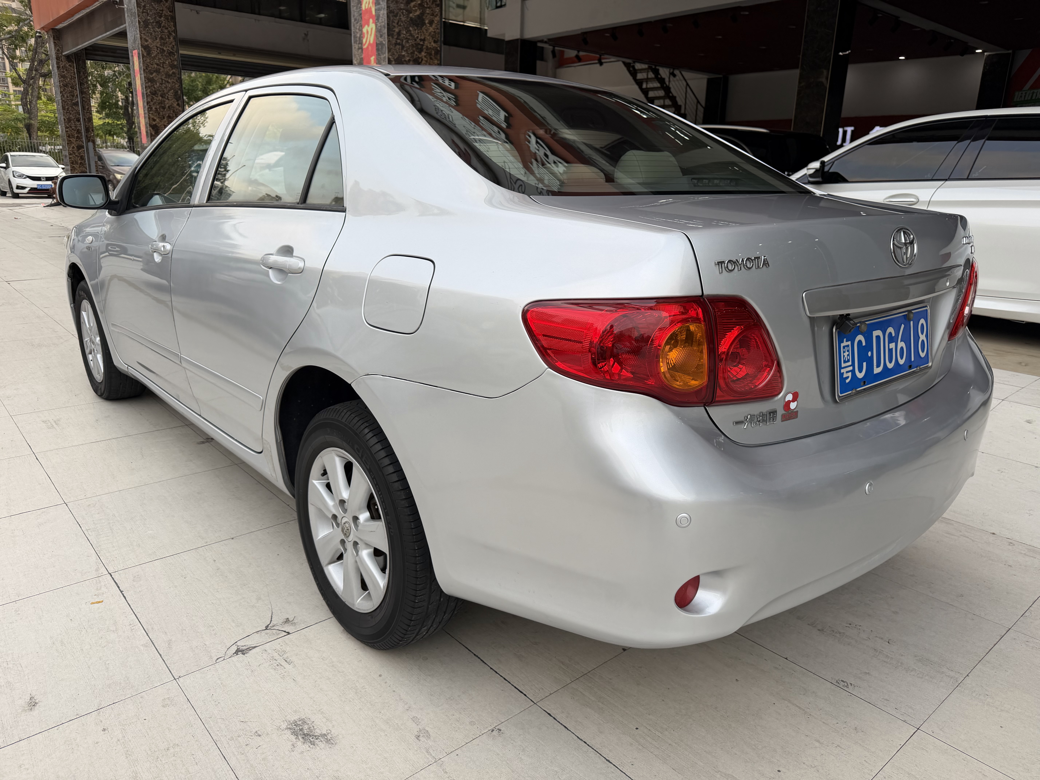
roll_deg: -1.4
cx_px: 520
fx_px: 721
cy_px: 390
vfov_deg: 56.8
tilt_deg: -16.1
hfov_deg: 71.6
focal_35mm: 24
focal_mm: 6.76
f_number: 1.78
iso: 80
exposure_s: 1/528
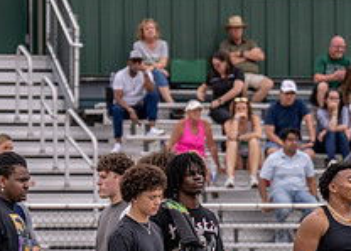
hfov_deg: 6.1
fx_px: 3303
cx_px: 311
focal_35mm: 331
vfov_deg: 4.4
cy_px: 274
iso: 320
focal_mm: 110
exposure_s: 1/2500
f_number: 2.8
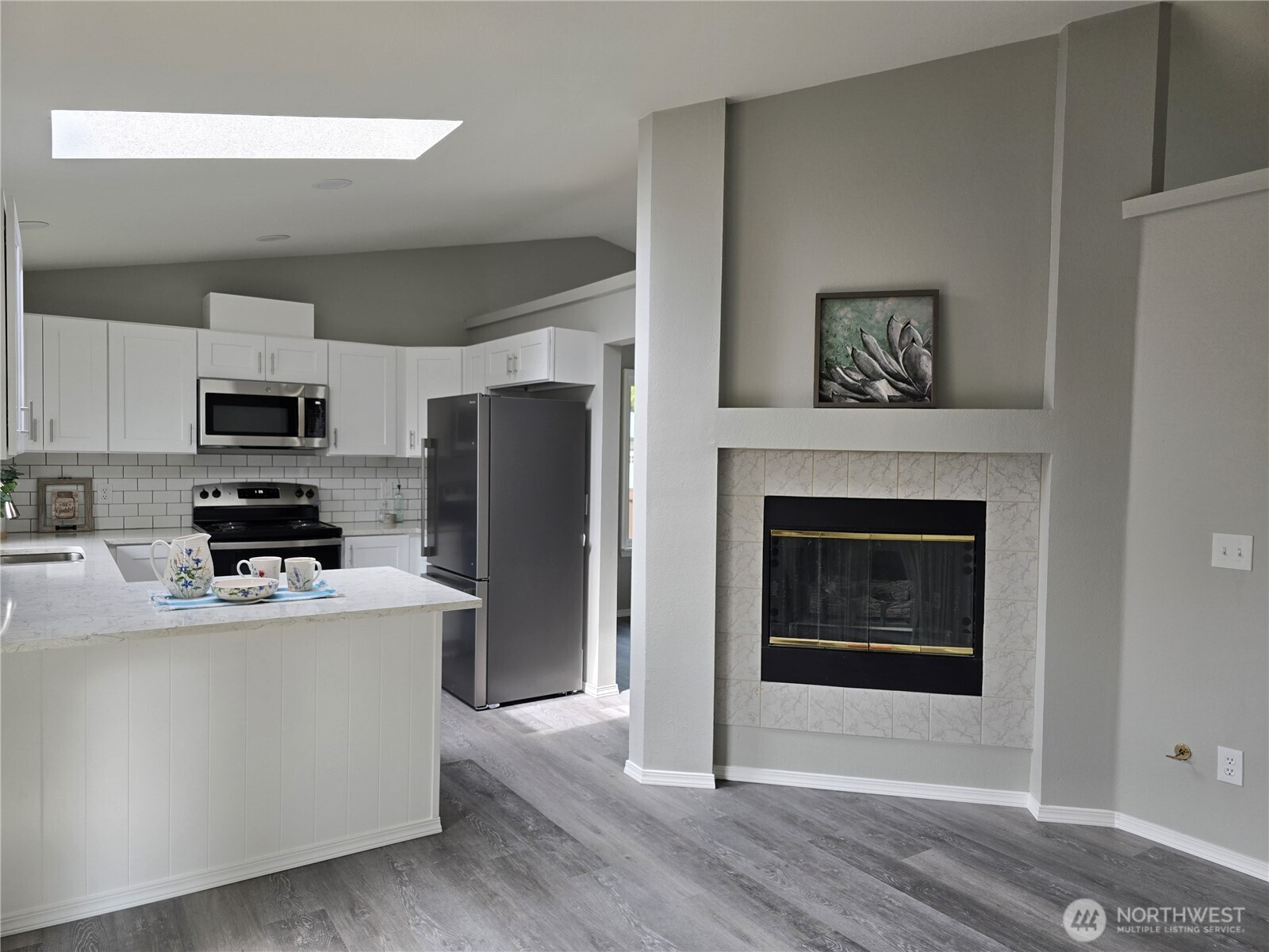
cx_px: 634
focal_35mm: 23
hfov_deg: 73.9
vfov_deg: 58.9
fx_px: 843
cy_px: 476
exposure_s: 1/180
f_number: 1.7
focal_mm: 6.3
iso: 50
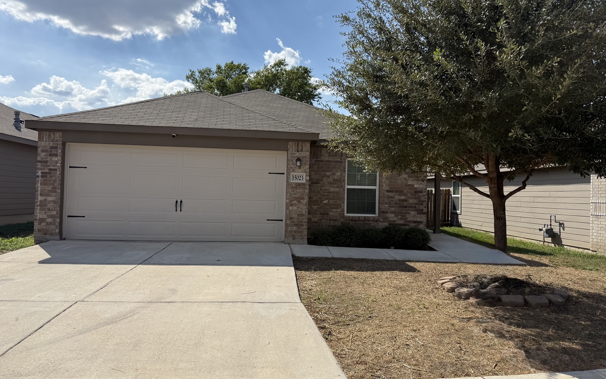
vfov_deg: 47.6
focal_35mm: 26
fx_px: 429
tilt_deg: +2.5
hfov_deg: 70.4
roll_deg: -1.8
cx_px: 309
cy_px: 182
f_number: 1.78
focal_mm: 6.76
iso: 80
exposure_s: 1/6711
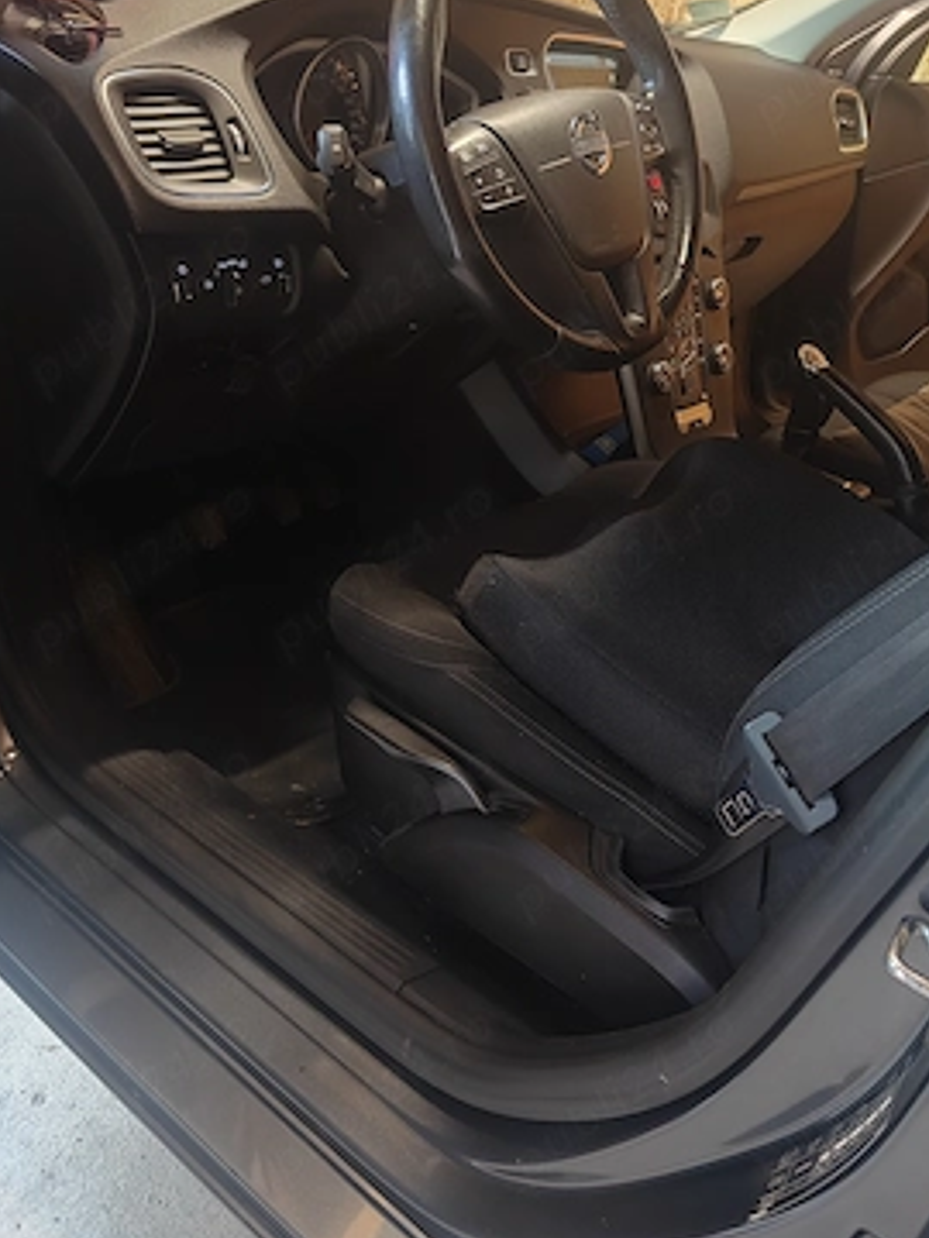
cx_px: 502
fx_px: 1073
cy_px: 626
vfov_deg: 60.0
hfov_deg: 46.8
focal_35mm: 30
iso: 2500
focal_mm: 5.52
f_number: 1.9
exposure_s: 1/25
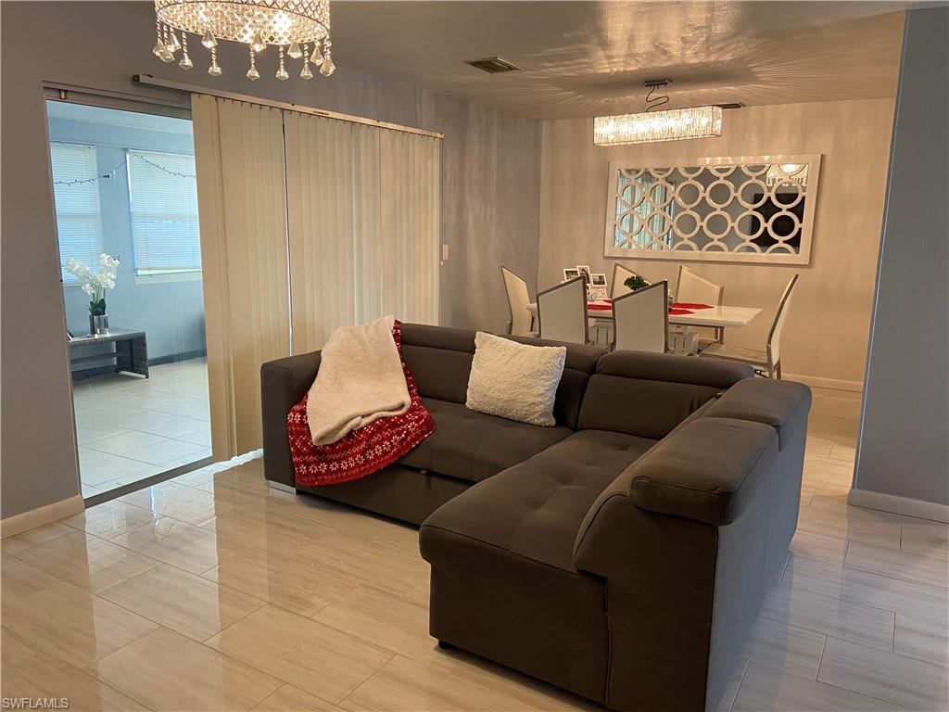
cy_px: 356
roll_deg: -0.2
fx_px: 713
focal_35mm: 26
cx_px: 474
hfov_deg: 67.3
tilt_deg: -10.0
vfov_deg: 53.1
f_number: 1.8
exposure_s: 1/60
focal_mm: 4.25
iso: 80
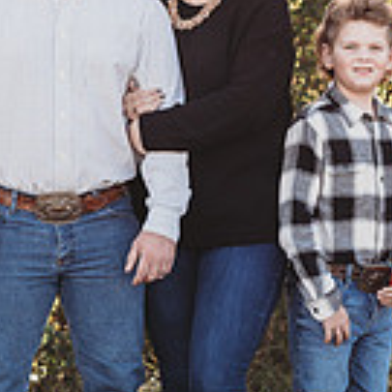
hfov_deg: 7.3
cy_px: -6
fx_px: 3075
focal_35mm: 240
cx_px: 58
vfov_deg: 7.3
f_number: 2.8
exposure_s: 1/320
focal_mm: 85
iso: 160
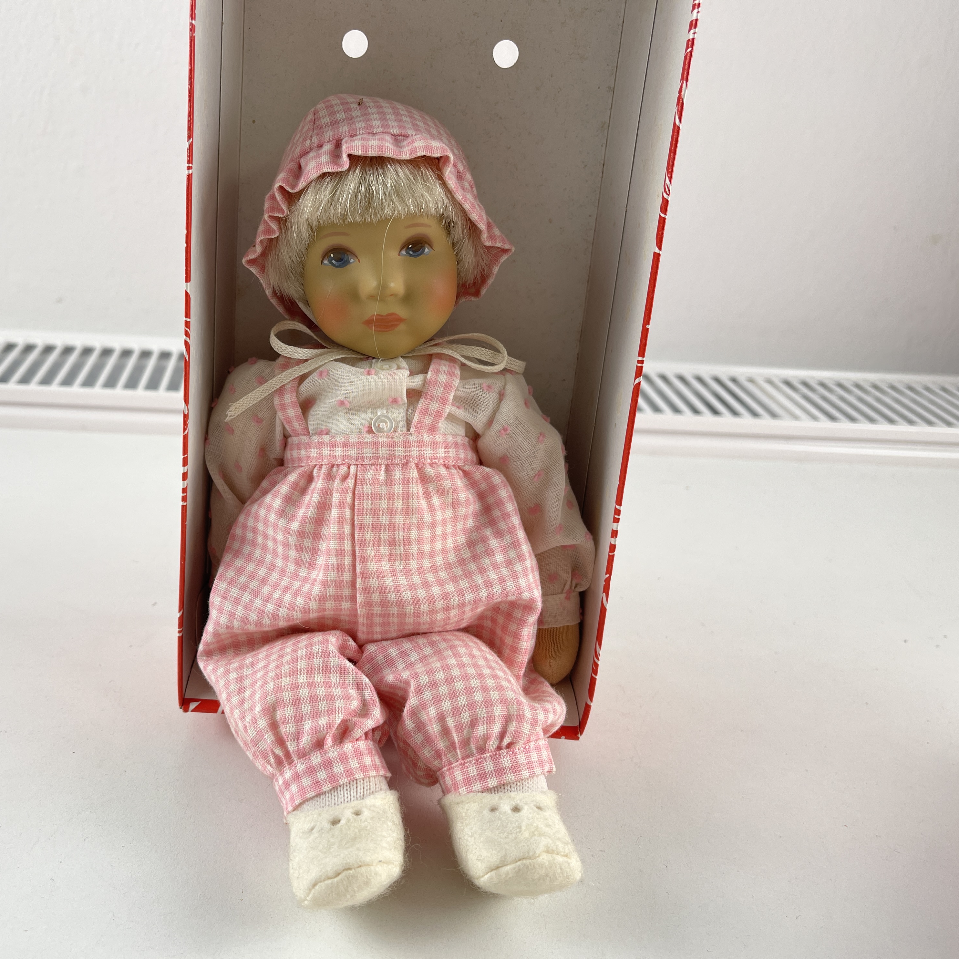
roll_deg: -4.8
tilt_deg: -25.6
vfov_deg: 54.0
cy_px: 478
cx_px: 363
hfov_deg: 53.5
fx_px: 940
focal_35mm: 30
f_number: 1.6
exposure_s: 1/106
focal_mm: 5.1
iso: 32
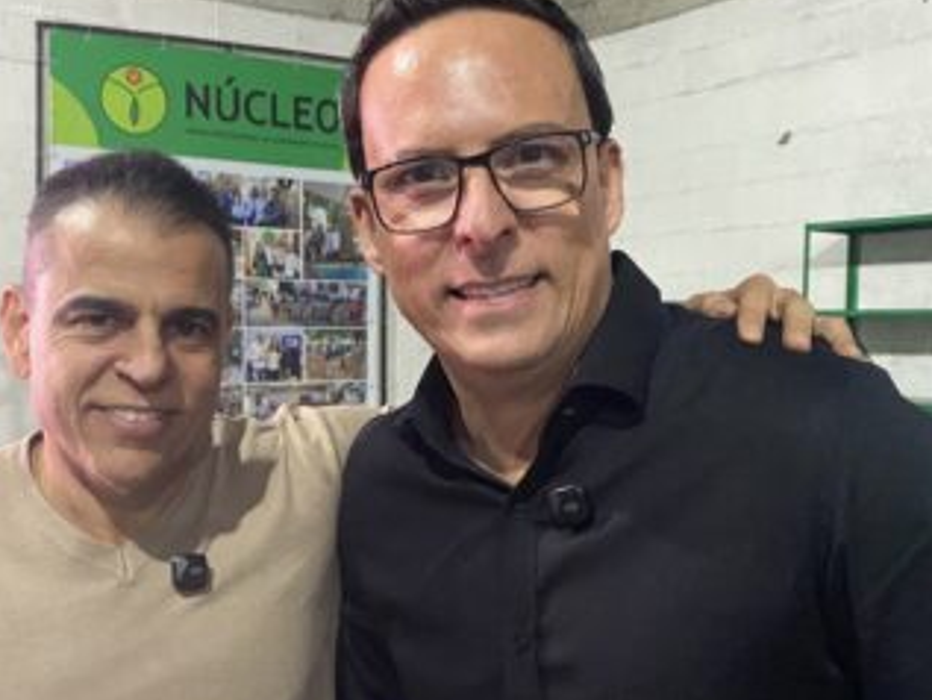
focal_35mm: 41
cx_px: 403
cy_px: 390
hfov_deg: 45.6
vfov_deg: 35.1
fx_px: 1104
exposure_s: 1/30
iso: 640
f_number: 1.8
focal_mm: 4.25
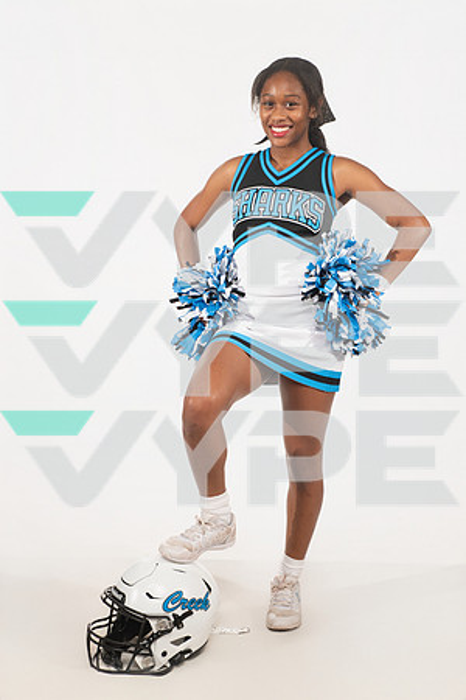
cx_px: 233
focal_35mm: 48
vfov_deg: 41.1
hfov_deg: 28.1
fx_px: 932
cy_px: 350
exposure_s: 1/320
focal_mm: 48
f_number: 7.1
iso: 500
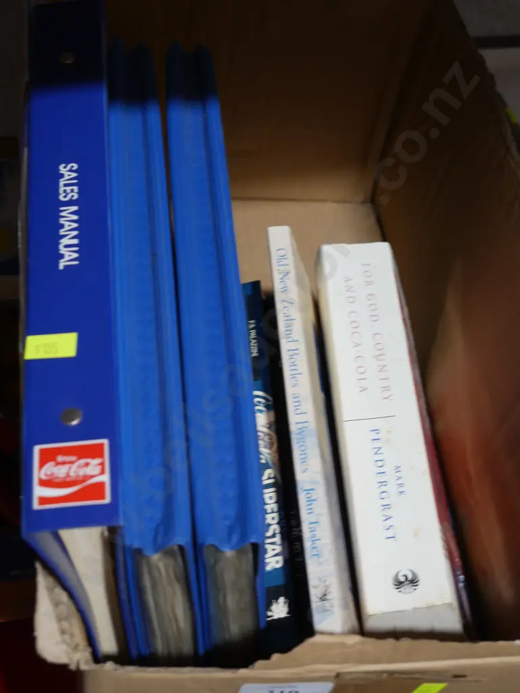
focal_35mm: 58
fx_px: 1161
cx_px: 260
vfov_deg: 33.2
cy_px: 346
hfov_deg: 25.3
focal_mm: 29
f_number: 5.4
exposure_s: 1/60
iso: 500
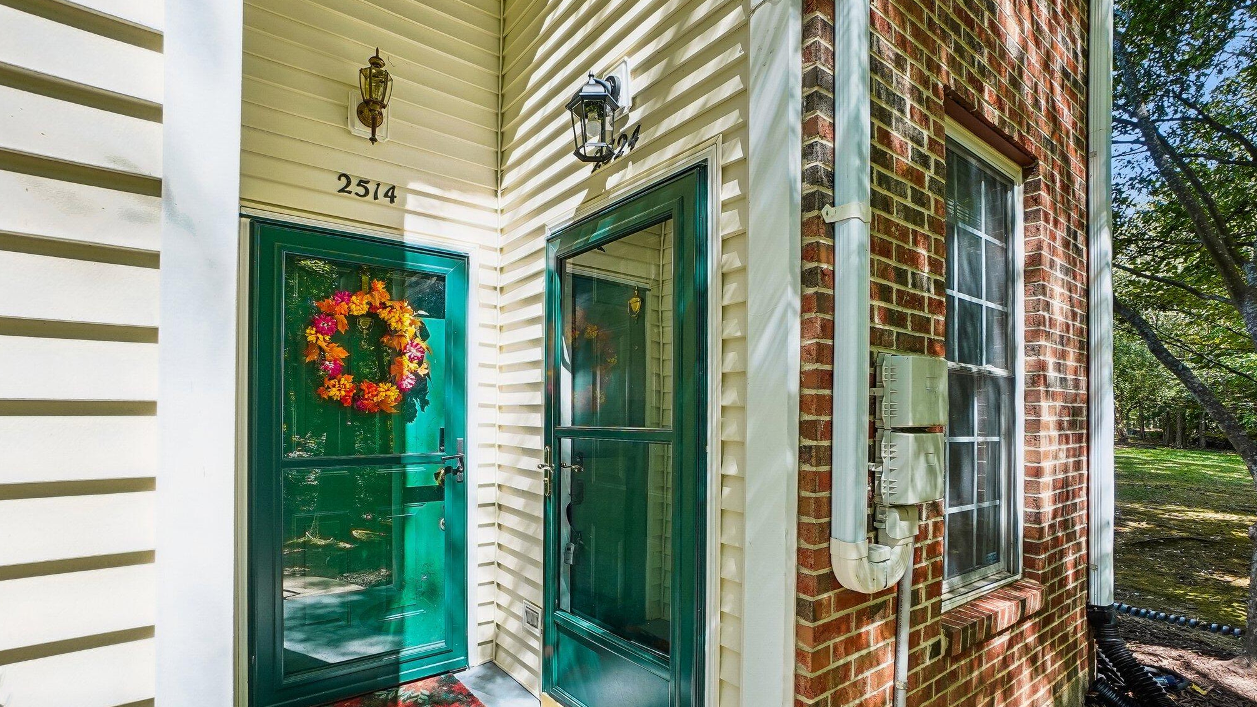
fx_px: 533
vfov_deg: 66.6
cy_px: 414
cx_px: 623
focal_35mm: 16
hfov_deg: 99.4
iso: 400
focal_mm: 10
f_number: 8
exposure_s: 1/50
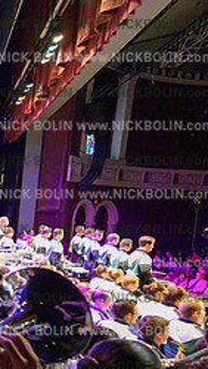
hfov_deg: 24.0
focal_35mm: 34
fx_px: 333
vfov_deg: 56.0
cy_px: 263
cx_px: -131
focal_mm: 14
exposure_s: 1/640
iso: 25600
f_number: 2.8
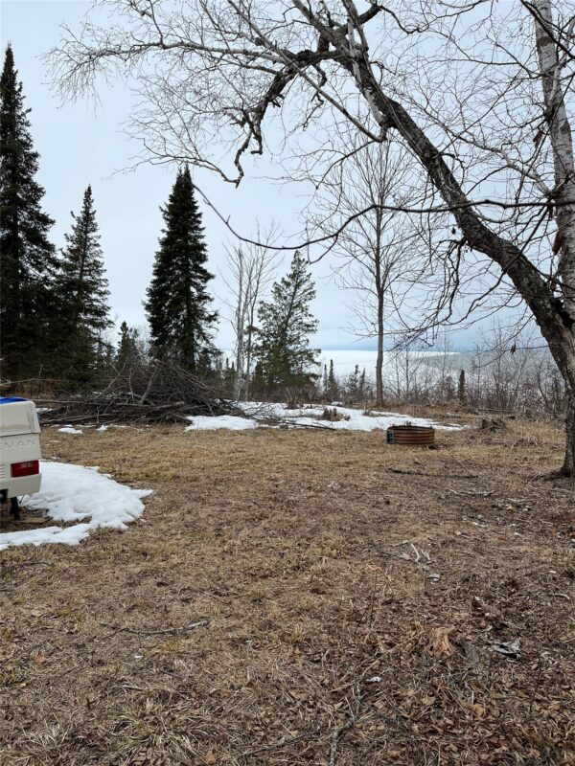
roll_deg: +0.4
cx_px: 288
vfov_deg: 67.3
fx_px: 576
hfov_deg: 53.1
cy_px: 383
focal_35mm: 26
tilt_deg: -2.6
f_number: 1.6
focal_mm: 5.1
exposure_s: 1/4651
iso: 50
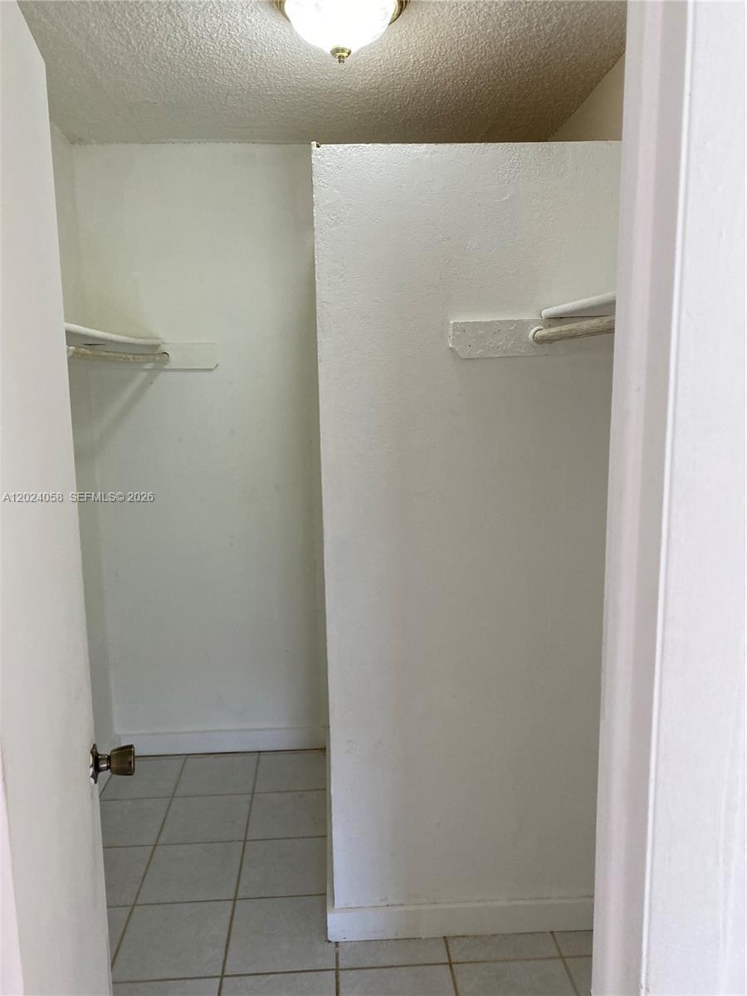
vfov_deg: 67.3
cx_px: 374
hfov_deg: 53.1
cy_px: 498
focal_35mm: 26
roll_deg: +2.9
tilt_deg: -9.6
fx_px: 748
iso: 80
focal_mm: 4.25
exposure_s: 1/120
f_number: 1.8
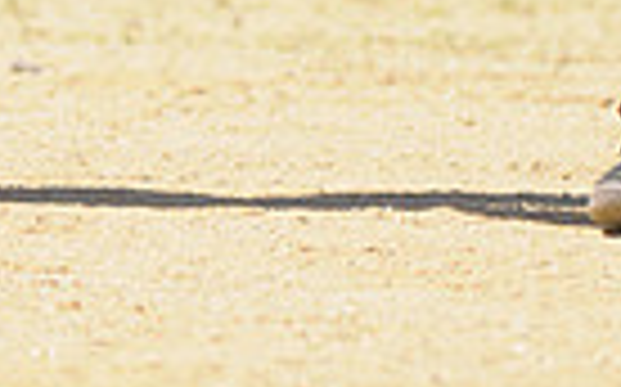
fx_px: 21730
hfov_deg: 1.6
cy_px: -734
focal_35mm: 1285
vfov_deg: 1.0
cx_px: 416
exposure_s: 1/3200
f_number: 4
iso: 640
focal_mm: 200
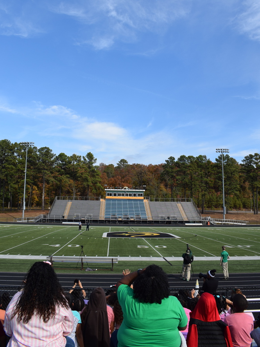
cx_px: 133
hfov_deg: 46.8
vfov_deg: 59.9
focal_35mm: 30
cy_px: 162
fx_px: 300
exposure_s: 1/320
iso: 200
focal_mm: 18
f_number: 9
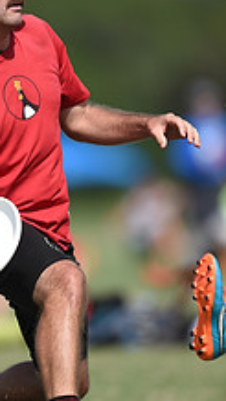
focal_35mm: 1115
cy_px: 153
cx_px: 22
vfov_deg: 1.9
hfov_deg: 1.1
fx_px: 11851
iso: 100
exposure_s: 1/2500
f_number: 2.8
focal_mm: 400
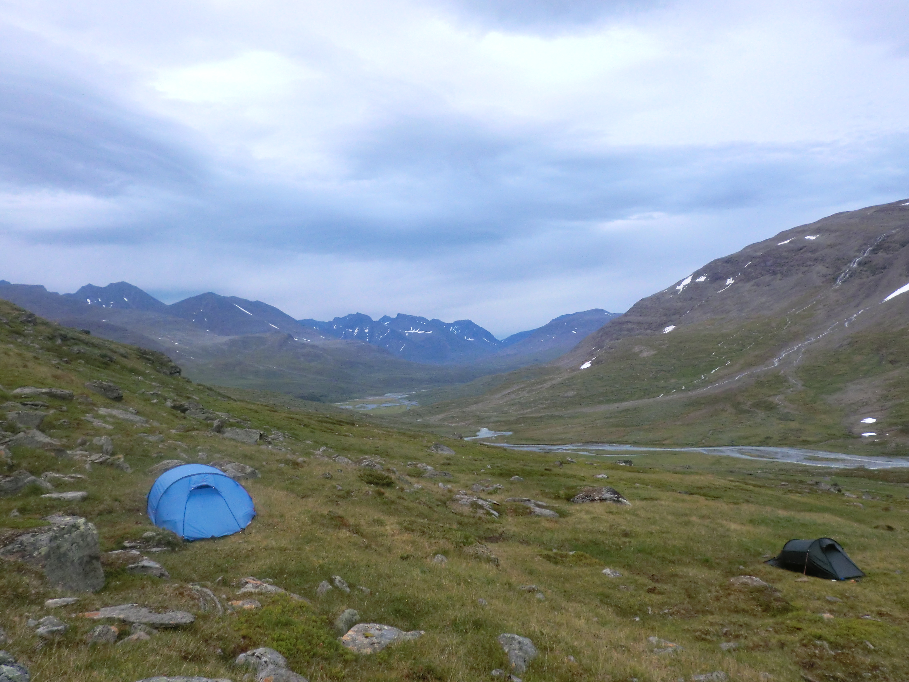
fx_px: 867
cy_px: 336
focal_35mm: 33
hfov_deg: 55.3
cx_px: 446
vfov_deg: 42.9
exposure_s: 1/60
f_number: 3.5
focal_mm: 5.8
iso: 160
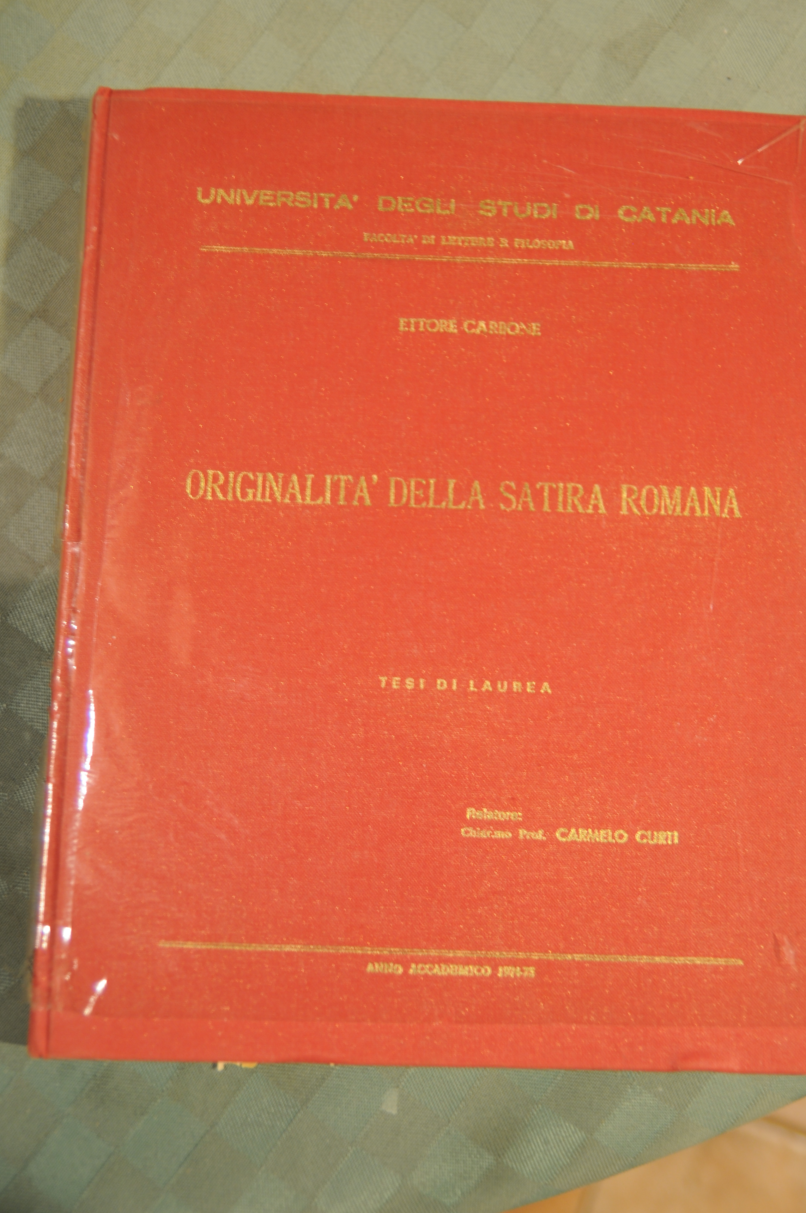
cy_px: 550
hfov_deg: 27.7
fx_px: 1635
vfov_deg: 40.7
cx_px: 440
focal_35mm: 49
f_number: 2.8
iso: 200
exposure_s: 1/6
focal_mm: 29
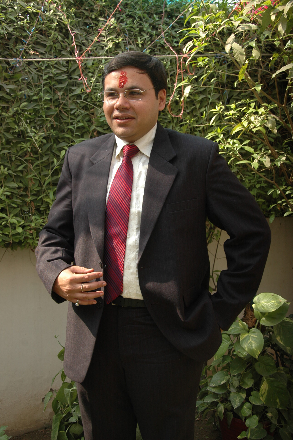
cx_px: 146
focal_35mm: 42
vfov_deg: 46.4
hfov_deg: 31.8
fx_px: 514
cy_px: 220
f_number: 5.6
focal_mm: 28
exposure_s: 1/200
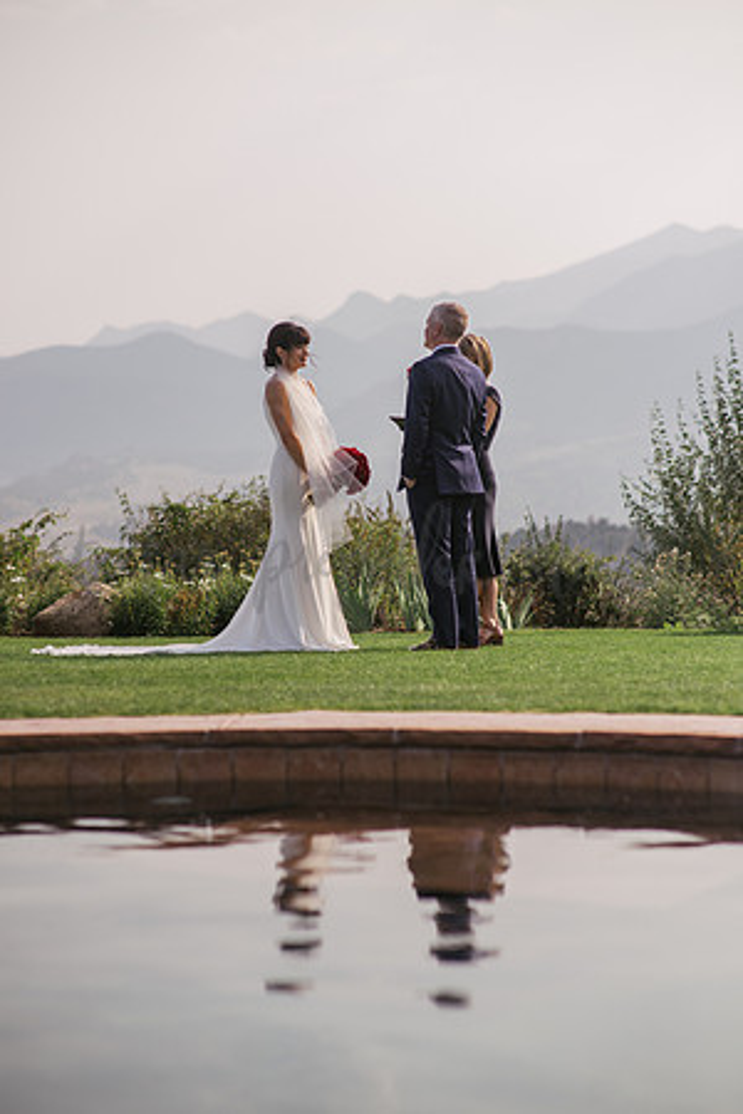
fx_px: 2631
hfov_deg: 16.1
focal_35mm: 85
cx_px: 372
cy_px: 557
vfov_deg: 23.9
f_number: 2.5
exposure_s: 1/4000
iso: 160
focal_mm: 85
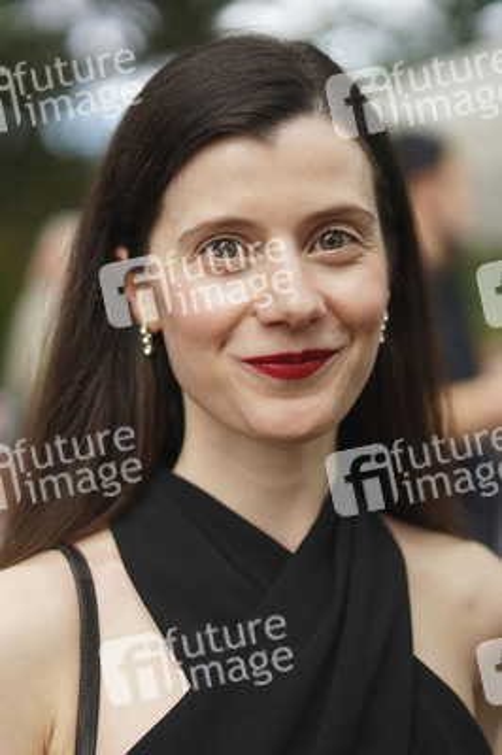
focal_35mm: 50
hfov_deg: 26.9
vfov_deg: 39.6
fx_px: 1048
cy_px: 378
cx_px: 251
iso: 320
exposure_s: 1/2500
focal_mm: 50
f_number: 1.6
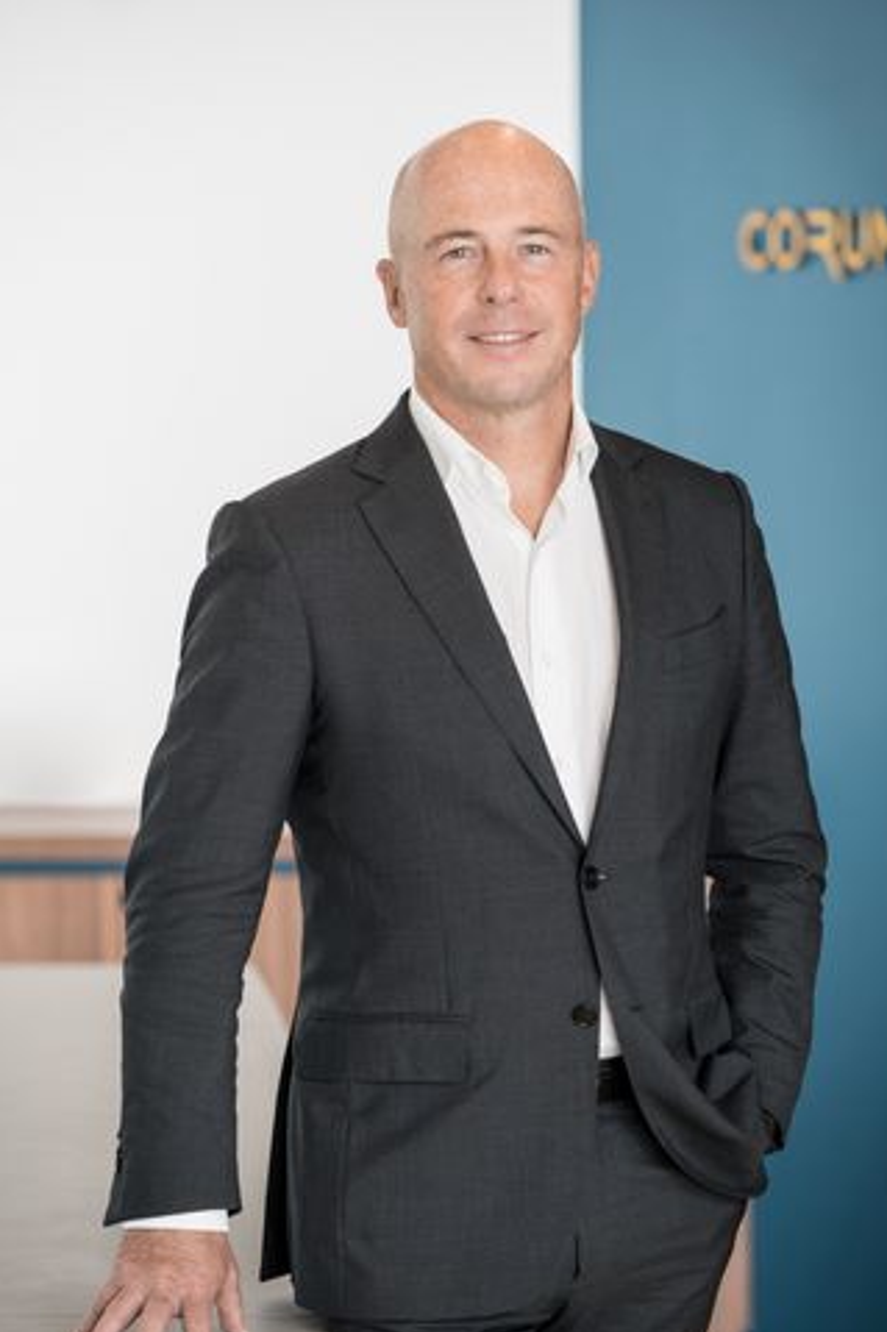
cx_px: 469
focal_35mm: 155
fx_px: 5732
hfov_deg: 8.8
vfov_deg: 13.3
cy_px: 684
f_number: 3.5
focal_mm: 145
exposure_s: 1/250
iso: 200
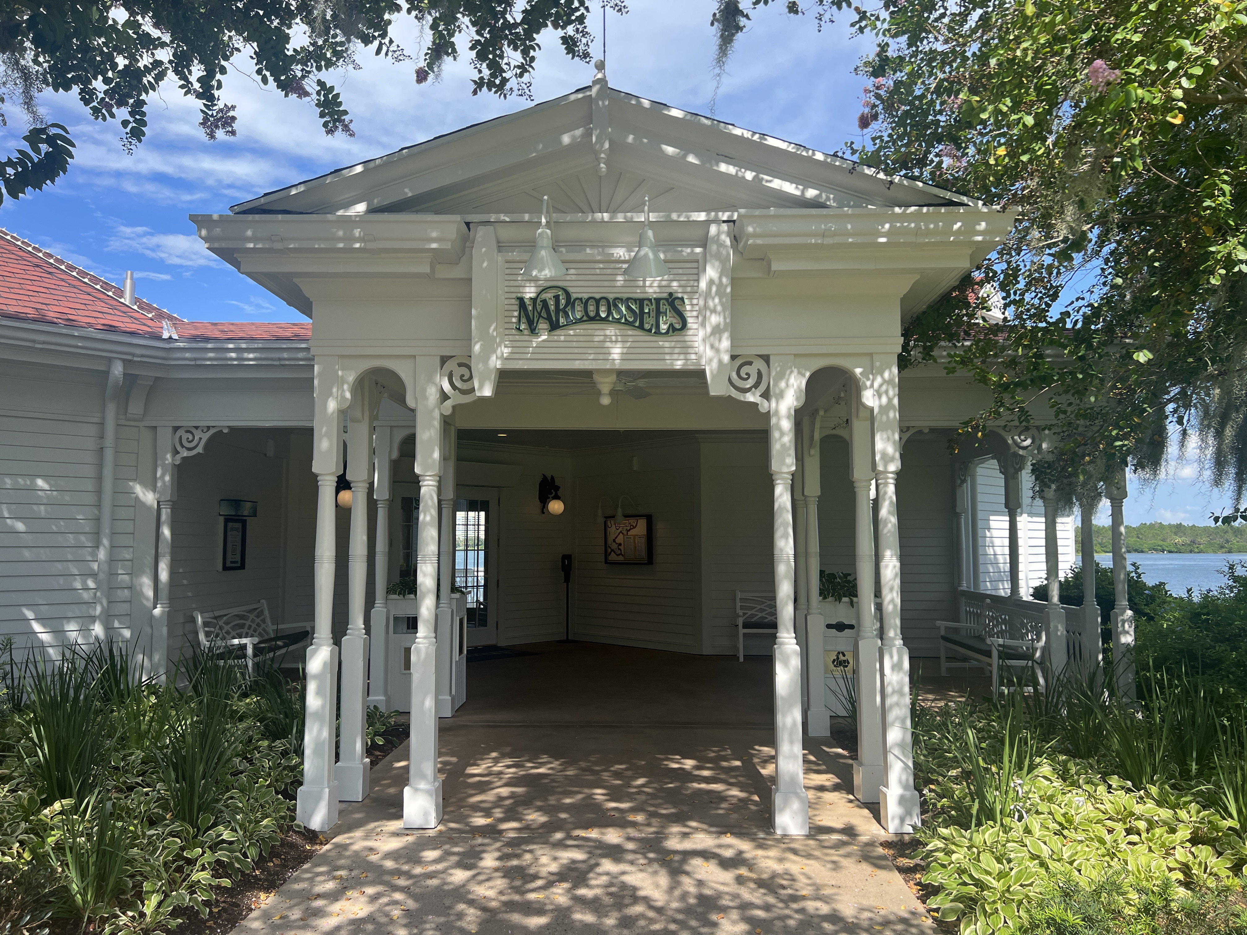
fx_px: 937
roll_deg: +0.9
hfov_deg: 67.3
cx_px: 624
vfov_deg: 53.1
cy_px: 468
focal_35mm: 26
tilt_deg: +4.8
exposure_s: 1/1934
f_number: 1.5
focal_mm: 5.7
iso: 50
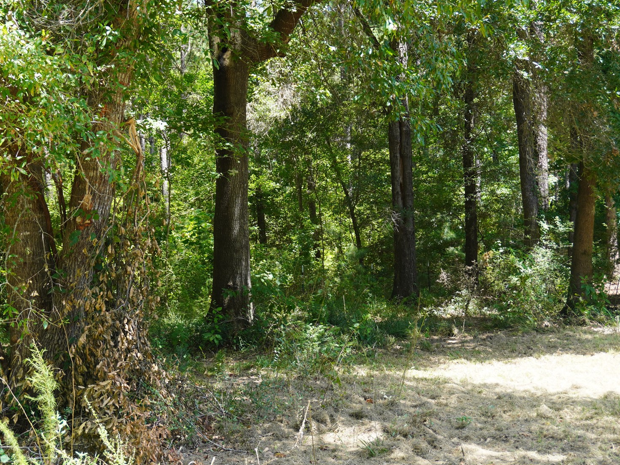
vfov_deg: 20.8
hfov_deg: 27.5
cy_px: 175
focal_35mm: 71
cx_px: 248
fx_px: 1266
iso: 100
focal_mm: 33
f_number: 5.6
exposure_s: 1/60
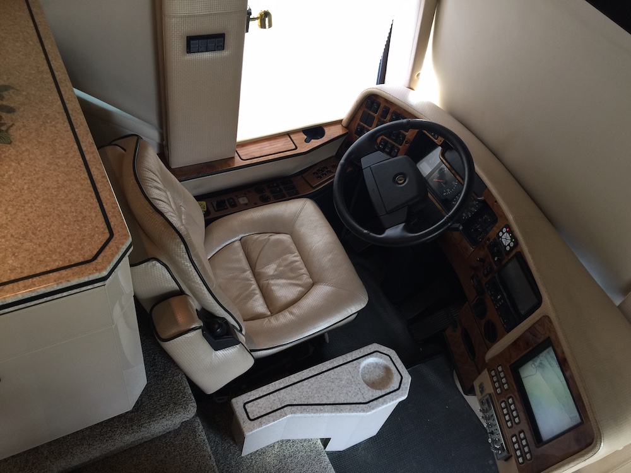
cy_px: 236
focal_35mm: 29
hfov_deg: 61.7
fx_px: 529
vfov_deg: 48.2
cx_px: 316
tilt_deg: -48.5
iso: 40
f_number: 2.2
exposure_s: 1/15
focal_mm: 4.15
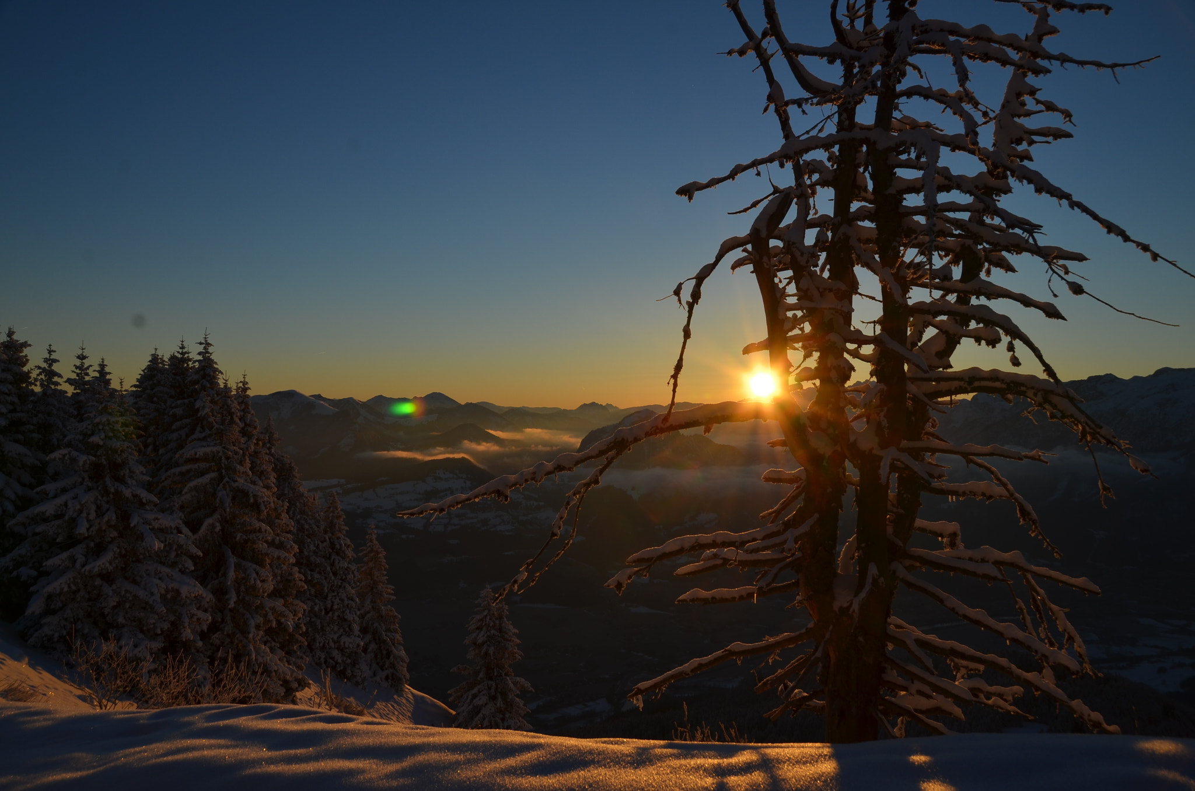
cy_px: 396
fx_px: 1093
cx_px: 598
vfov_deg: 39.8
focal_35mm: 33
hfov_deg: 57.3
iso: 100
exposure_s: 1/400
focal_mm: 22
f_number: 10
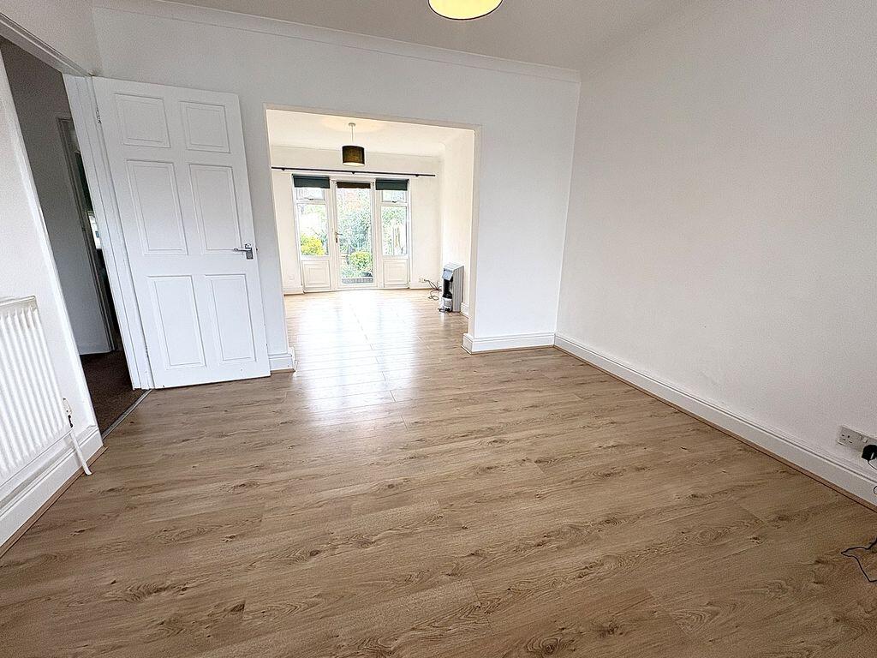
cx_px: 438
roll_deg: +2.4
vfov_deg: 85.7
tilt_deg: -14.5
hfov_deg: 102.1
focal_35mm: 14
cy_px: 329
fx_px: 355
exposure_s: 1/100
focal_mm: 2.22
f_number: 2.2
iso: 50
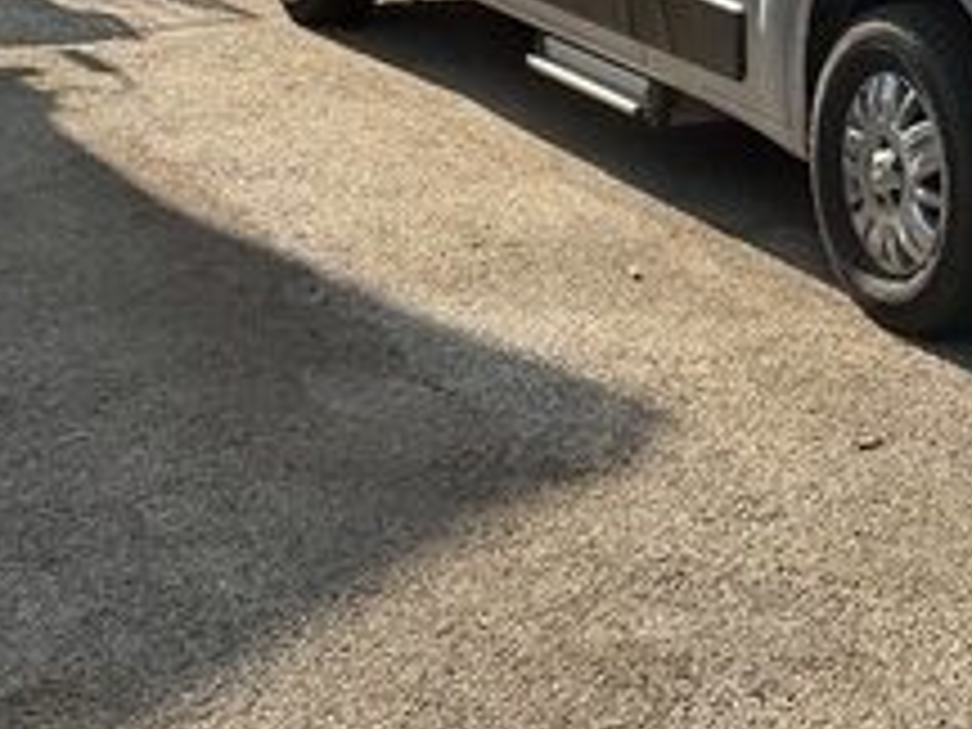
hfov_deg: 21.1
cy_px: 90
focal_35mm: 86
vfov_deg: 17.0
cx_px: 1174
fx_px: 2415
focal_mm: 3
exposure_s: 1/792
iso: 25
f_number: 1.8
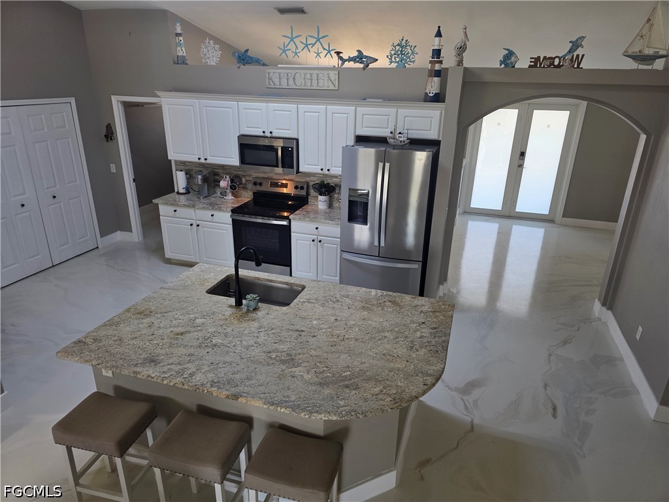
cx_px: 334
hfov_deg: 73.9
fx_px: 445
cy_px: 251
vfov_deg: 58.9
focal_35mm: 23
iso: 125
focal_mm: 6.3
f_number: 1.7
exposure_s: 1/120
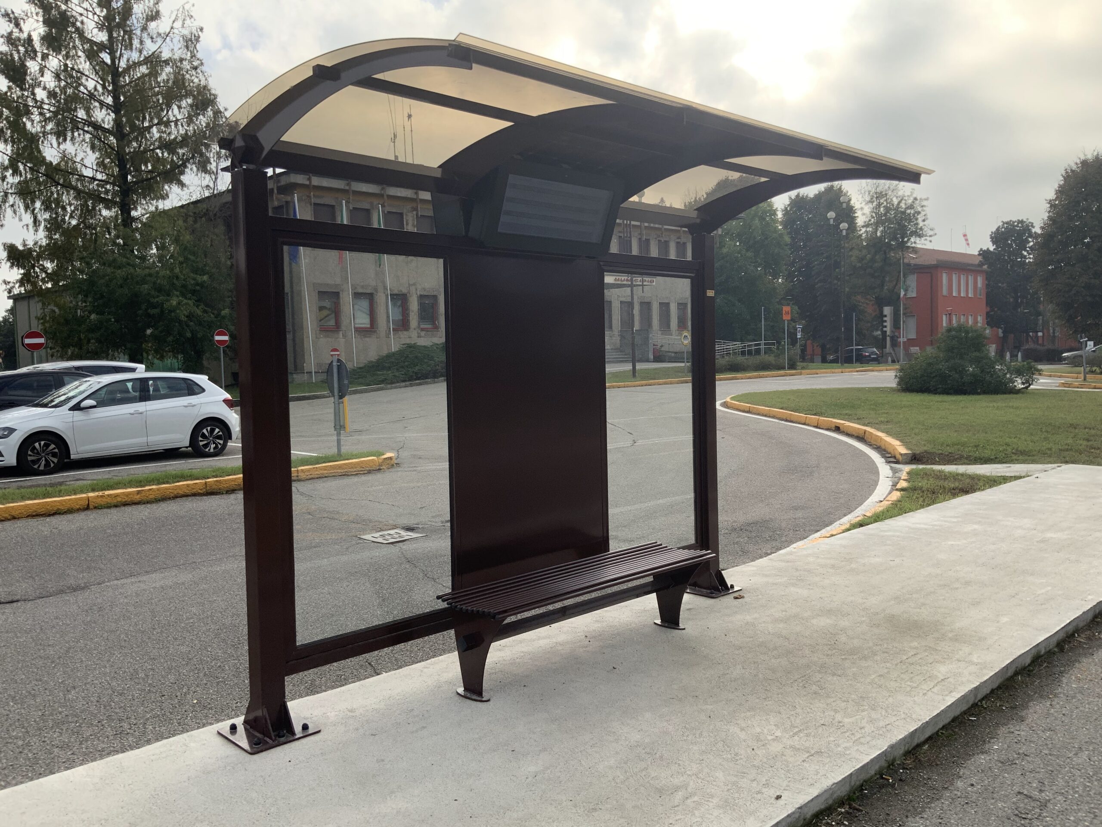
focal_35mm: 29
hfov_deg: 61.7
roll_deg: +1.3
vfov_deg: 48.2
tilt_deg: -4.8
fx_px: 923
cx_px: 551
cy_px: 414
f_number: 1.8
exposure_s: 1/1144
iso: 16
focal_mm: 3
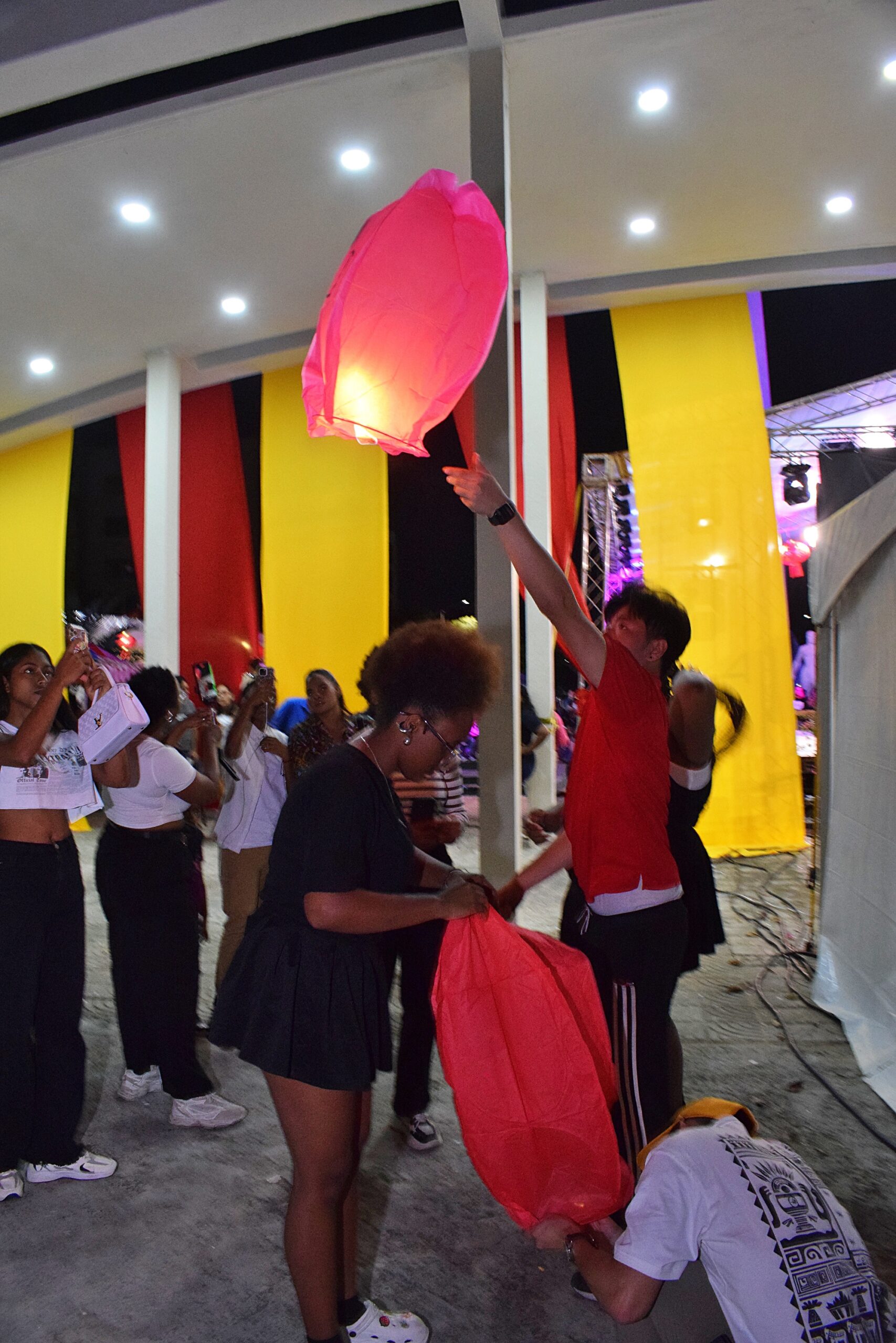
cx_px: 448
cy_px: 672
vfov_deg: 67.4
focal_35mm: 27
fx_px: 1008
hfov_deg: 47.9
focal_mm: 18
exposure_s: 1/30
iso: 2500
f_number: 8
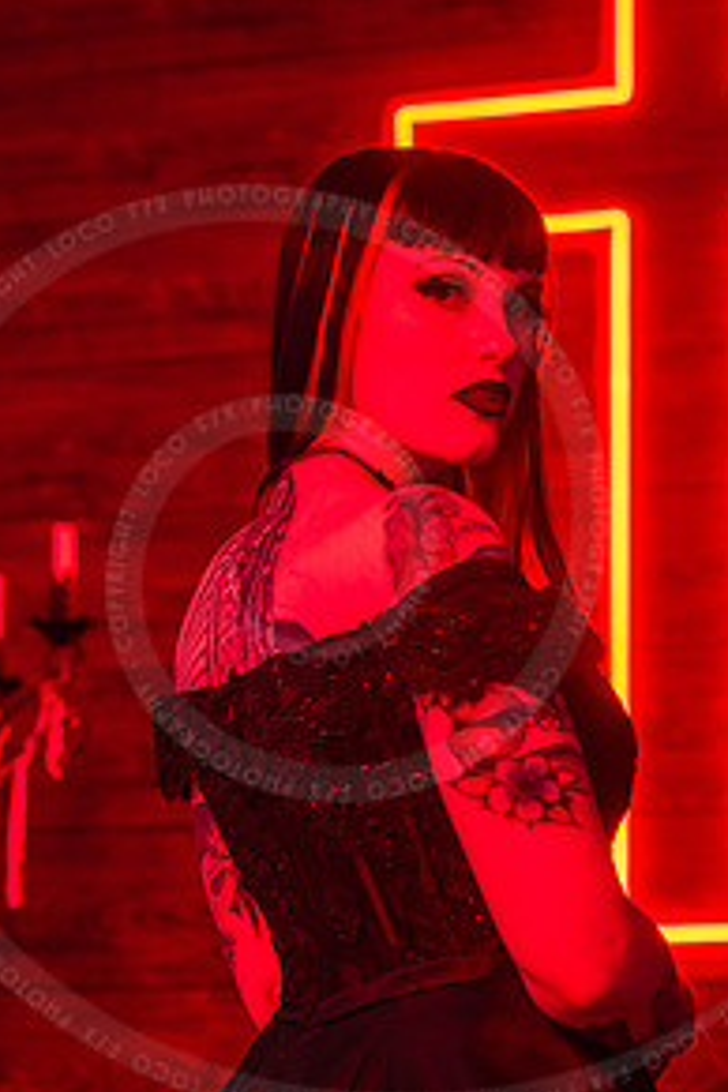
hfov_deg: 11.5
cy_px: 642
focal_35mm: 119
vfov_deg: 17.2
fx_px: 3609
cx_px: 349
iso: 1000
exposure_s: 1/250
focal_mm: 77
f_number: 2.5
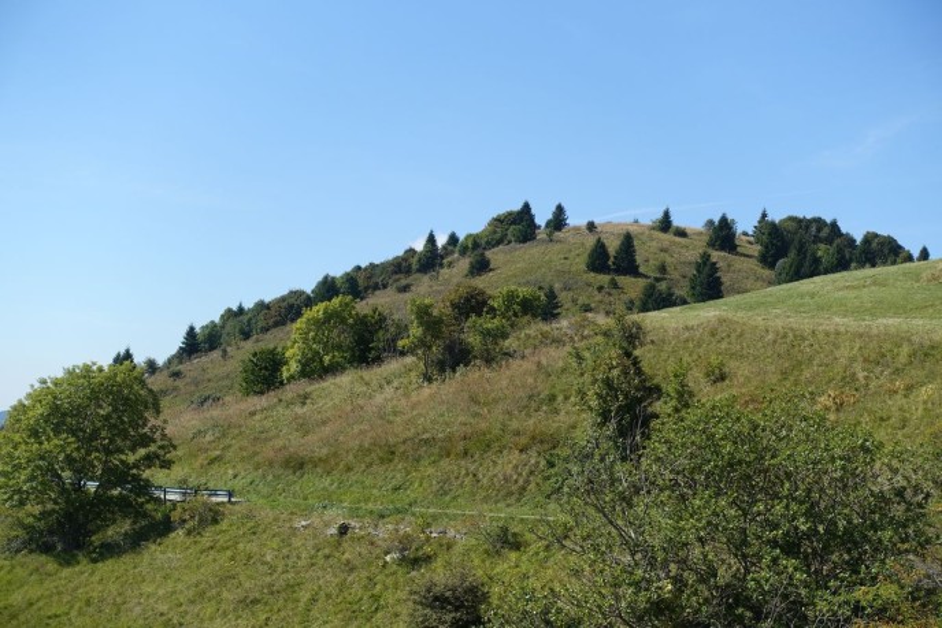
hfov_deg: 28.8
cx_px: 471
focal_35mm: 70
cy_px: 314
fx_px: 1832
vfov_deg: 19.5
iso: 125
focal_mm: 25.7
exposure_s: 1/400
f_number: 5.6
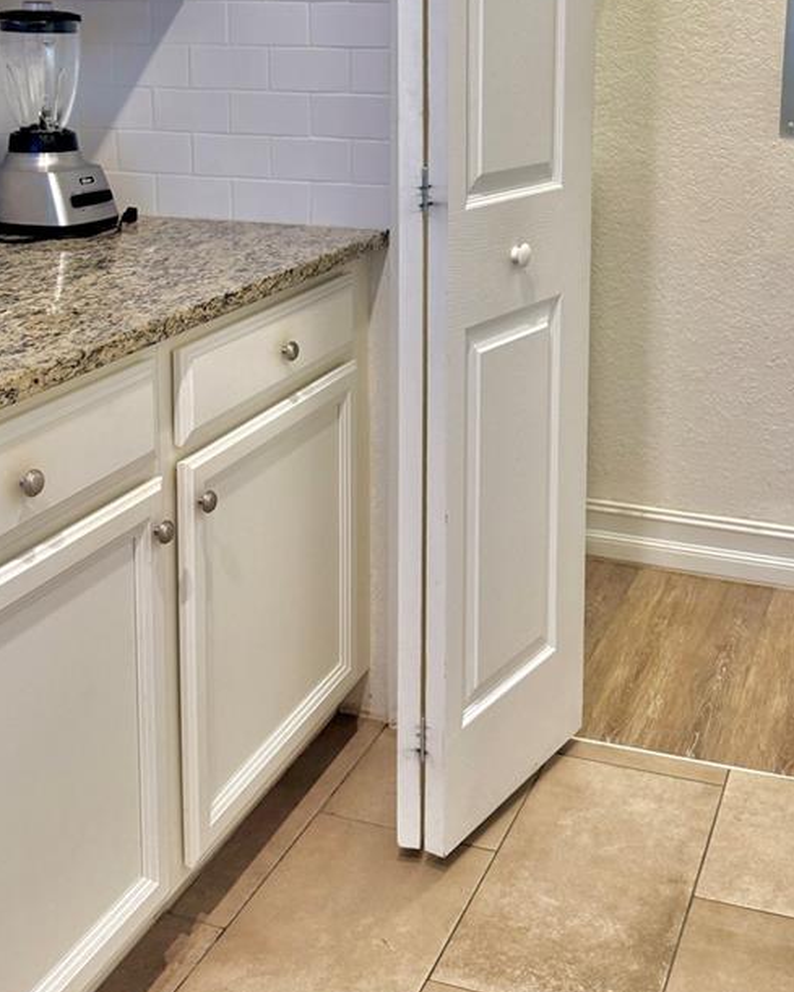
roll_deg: -0.2
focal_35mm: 46
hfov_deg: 32.7
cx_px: 464
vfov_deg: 39.0
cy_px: 224
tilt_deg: -9.8
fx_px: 1351
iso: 200
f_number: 1.78
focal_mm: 6.76
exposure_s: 1/60
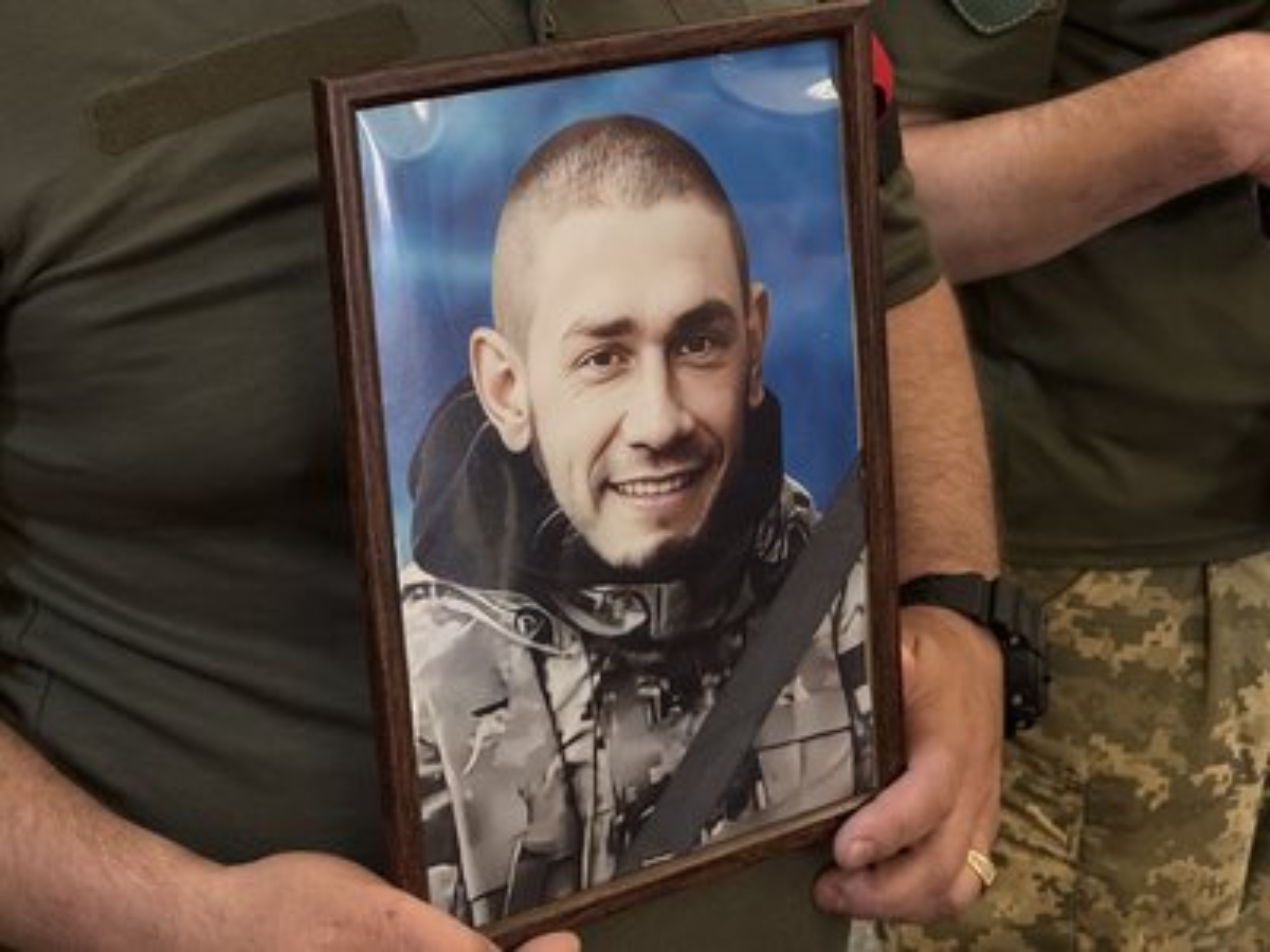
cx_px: 635
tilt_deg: -14.8
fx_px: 2825
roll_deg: +0.0
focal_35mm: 77
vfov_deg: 19.1
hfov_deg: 25.3
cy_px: 476
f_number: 2.8
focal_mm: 9
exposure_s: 1/33
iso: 640
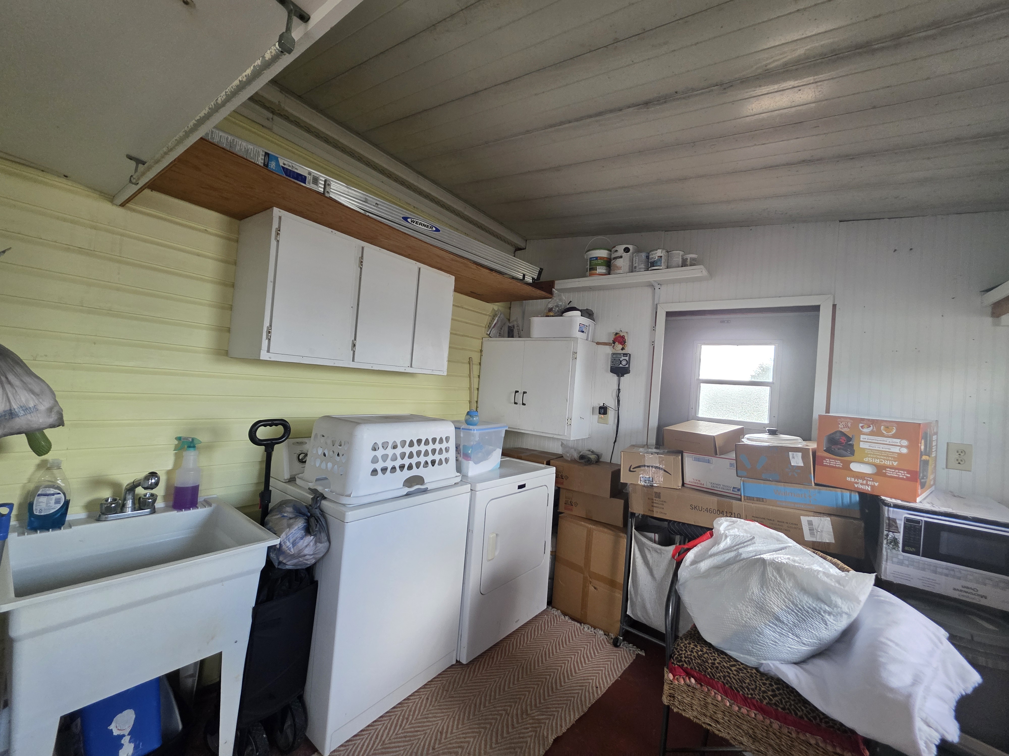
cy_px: 378
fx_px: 379
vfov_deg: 89.9
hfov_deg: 106.2
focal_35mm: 13
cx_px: 504
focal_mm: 2.2
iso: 320
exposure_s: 1/120
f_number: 1.9
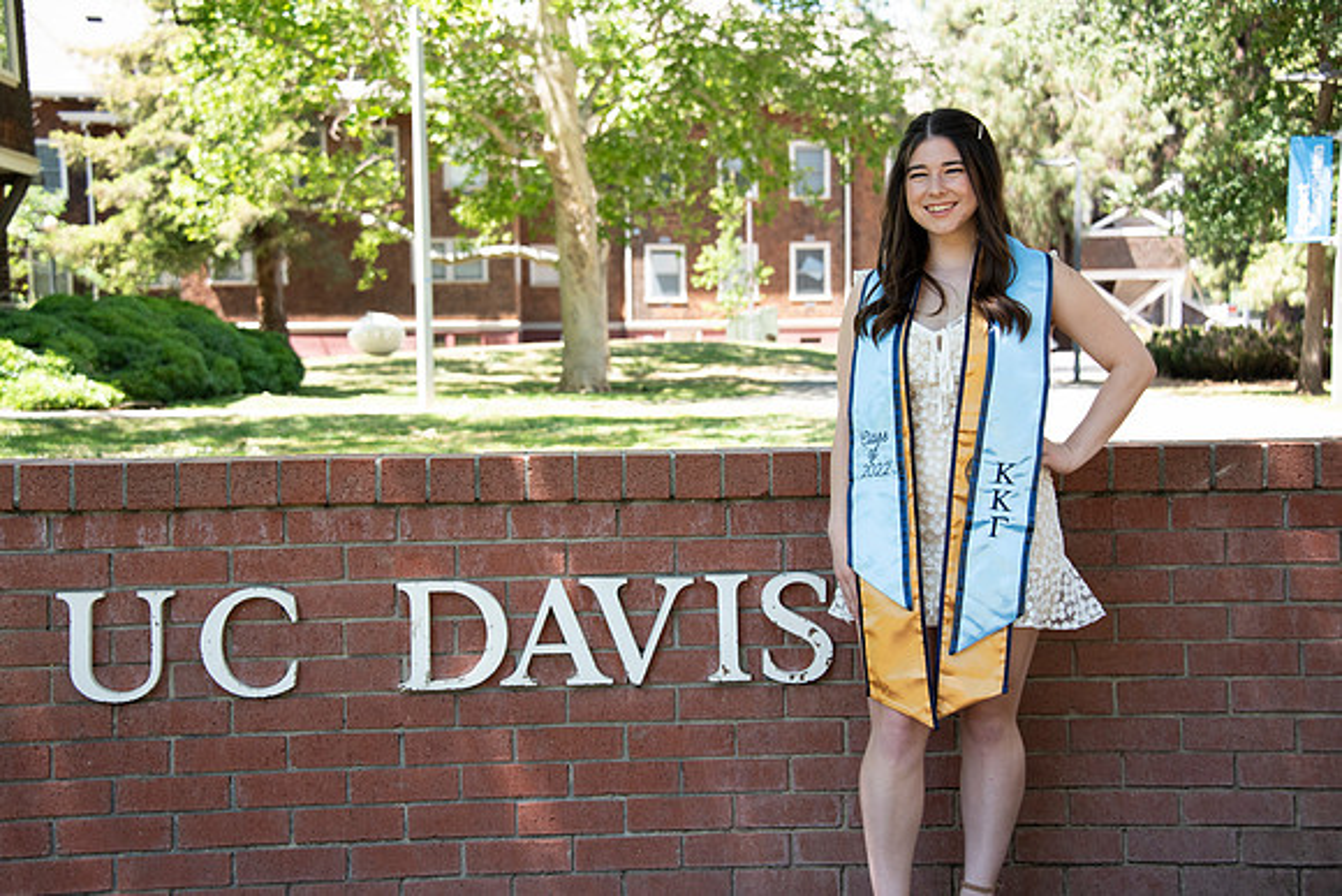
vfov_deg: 21.9
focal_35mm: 62
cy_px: 448
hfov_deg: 32.4
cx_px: 671
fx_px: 2312
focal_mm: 62
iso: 640
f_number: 5.6
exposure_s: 1/320
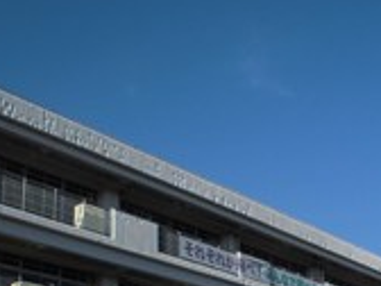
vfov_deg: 20.6
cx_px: 352
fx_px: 759
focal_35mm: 69
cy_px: 293
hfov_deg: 27.1
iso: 100
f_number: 3.7
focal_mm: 5.3
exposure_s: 1/800
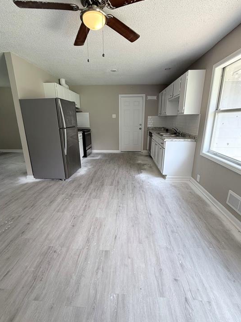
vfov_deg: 98.1
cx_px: 119
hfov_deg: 81.8
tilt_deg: -14.2
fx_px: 139
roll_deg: -0.1
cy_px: 157
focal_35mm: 15
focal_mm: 2.22
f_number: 2.2
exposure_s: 1/99
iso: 80
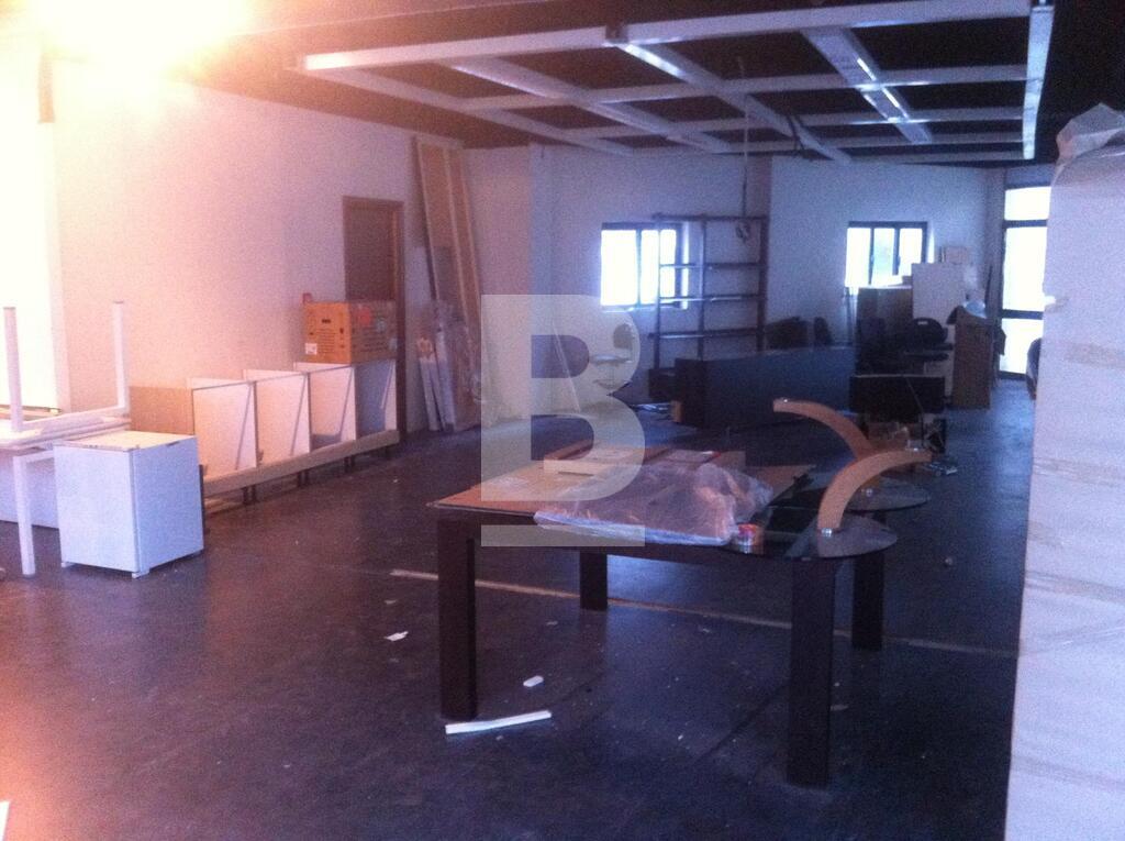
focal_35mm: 35
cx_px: 562
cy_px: 420
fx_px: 1136
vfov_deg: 40.6
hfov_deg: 52.7
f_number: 2.8
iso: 800
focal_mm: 3.85
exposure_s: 1/15
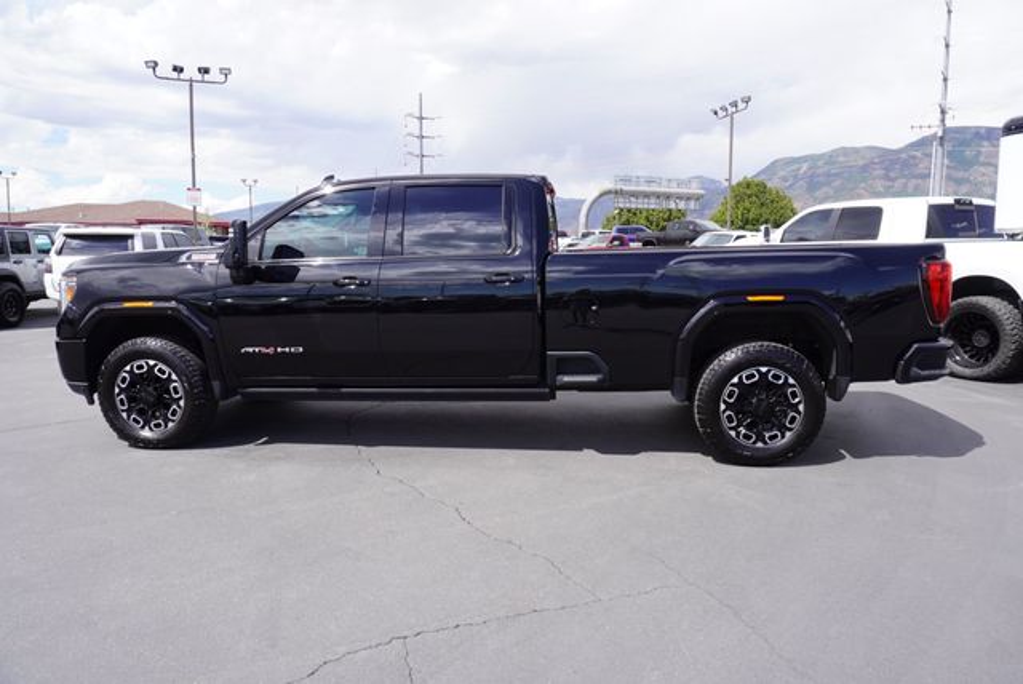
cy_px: 342
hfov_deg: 73.7
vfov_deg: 53.2
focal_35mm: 24
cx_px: 512
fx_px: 683
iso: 100
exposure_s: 1/125
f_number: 8
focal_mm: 16
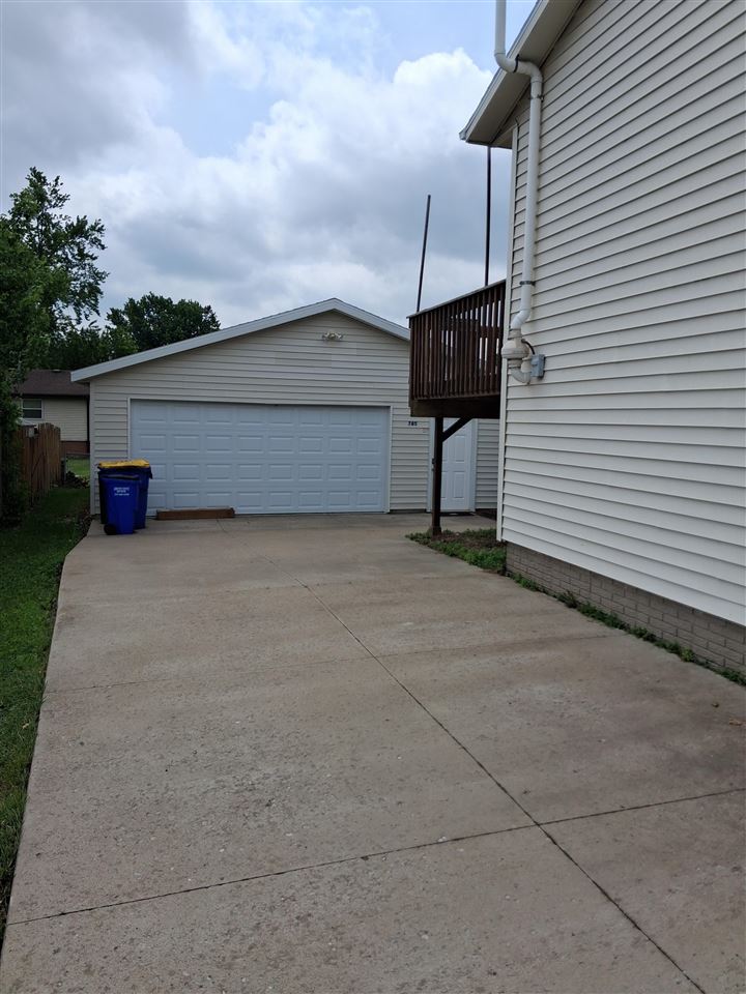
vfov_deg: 65.3
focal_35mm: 27
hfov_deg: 51.4
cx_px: 373
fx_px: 776
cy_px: 497
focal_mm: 4
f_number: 1.8
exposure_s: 1/1028
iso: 25
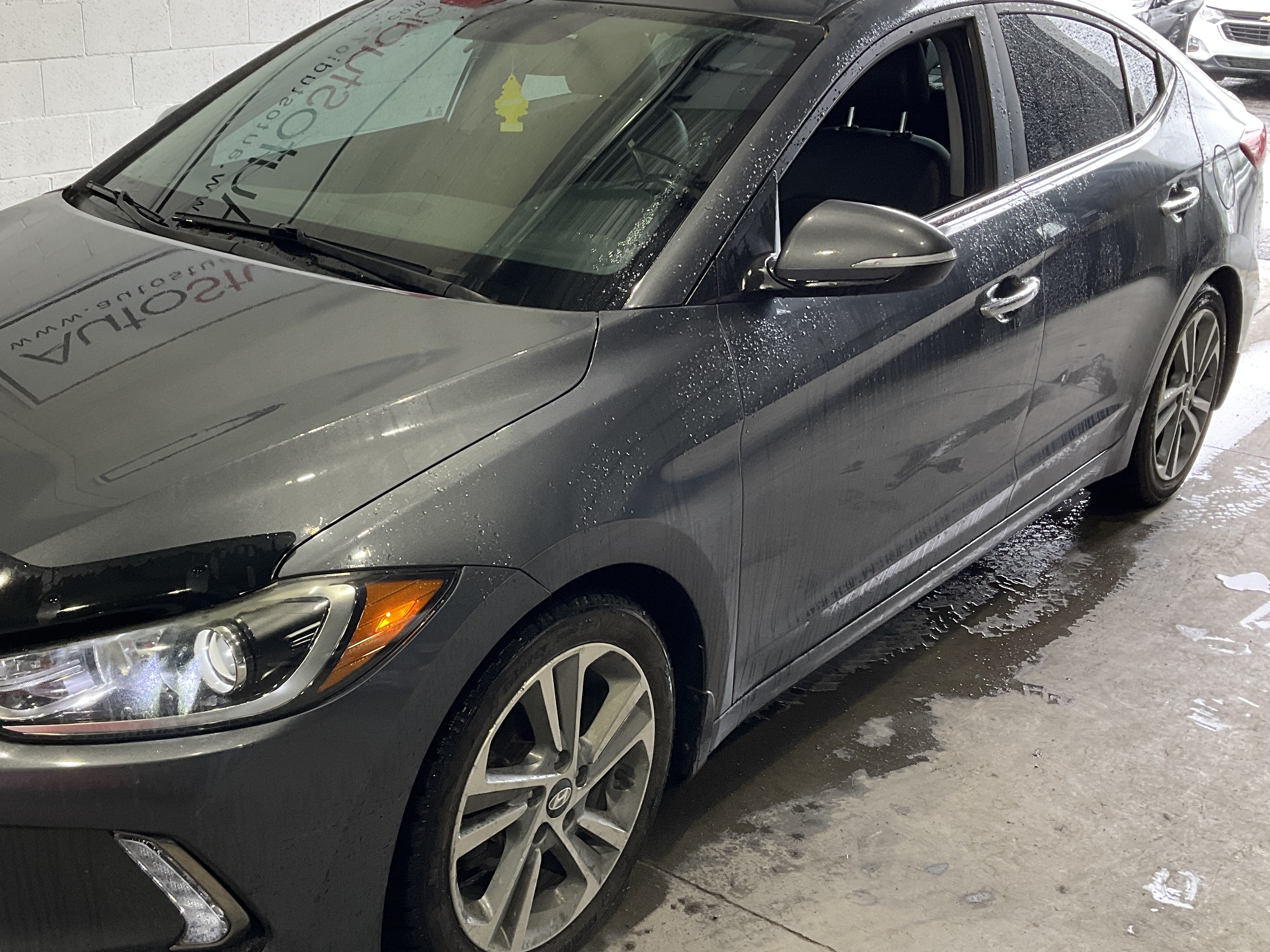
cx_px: 438
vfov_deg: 35.1
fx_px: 1504
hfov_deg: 45.2
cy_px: 444
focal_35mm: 41
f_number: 1.8
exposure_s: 1/120
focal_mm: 3
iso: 50
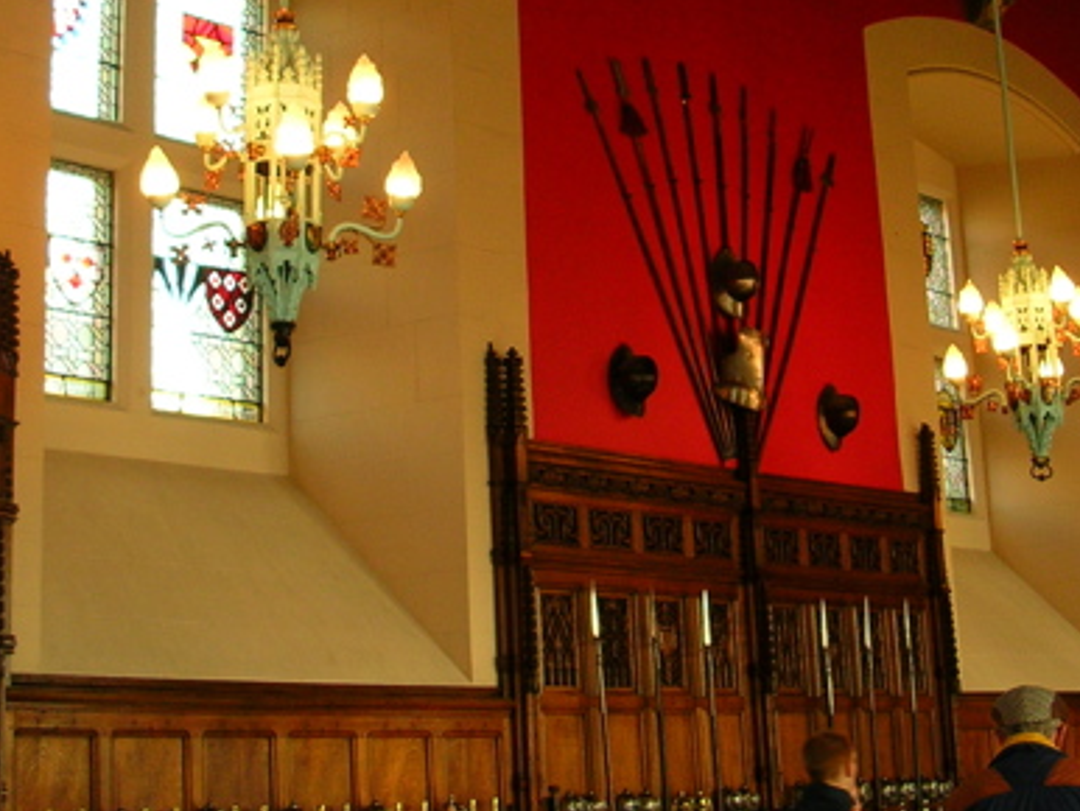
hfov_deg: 30.6
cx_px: 655
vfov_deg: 23.1
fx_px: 1967
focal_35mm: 63
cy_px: 235
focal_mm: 5.8
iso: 71
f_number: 2.8
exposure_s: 1/30
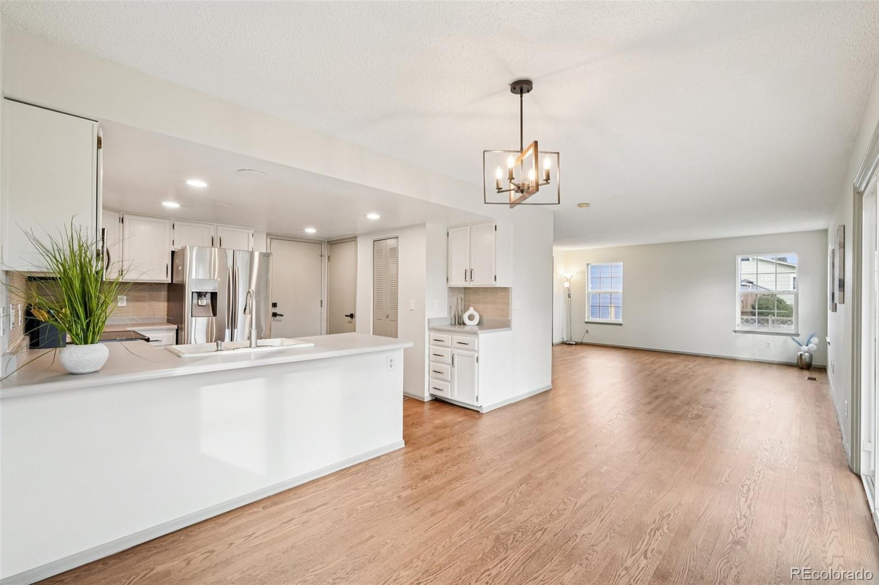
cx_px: 440
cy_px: 292
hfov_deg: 100.4
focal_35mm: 15
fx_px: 366
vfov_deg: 77.3
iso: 800
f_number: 8
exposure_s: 1/25
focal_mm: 10
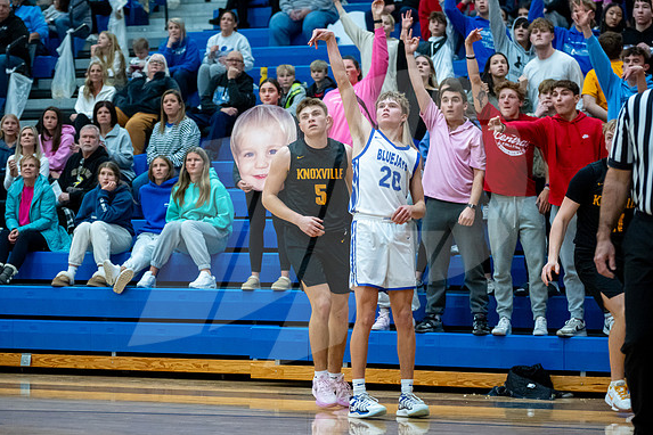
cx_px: 323
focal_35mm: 109
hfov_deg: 18.8
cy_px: 206
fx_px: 1977
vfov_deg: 12.6
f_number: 2.8
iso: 8000
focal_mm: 90
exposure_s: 1/1000
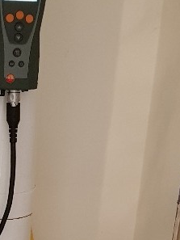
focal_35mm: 105
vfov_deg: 17.5
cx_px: -2
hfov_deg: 13.9
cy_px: 314
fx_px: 727
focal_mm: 4.2
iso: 250
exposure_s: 1/17
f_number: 1.7
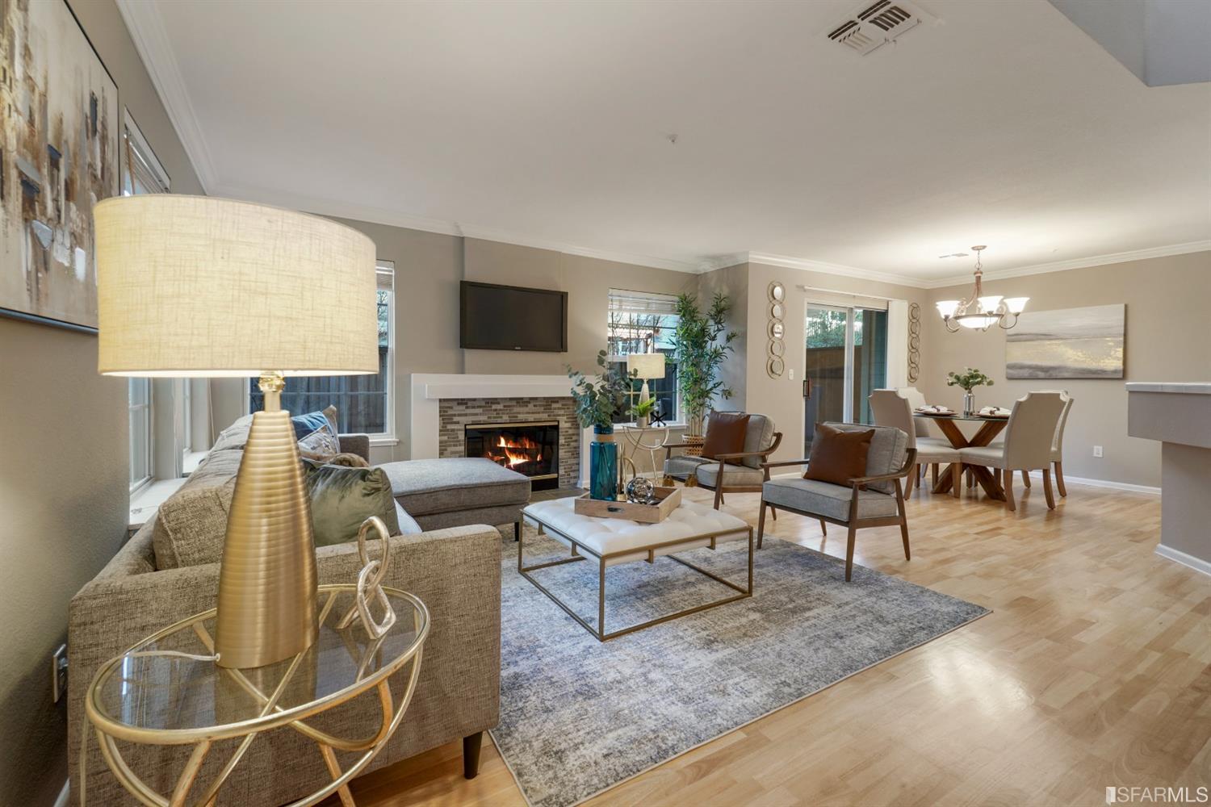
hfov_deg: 100.4
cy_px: 404
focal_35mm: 15
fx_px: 505
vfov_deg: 77.3
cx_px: 606
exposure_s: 1/1.25
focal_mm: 10
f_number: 9
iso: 100
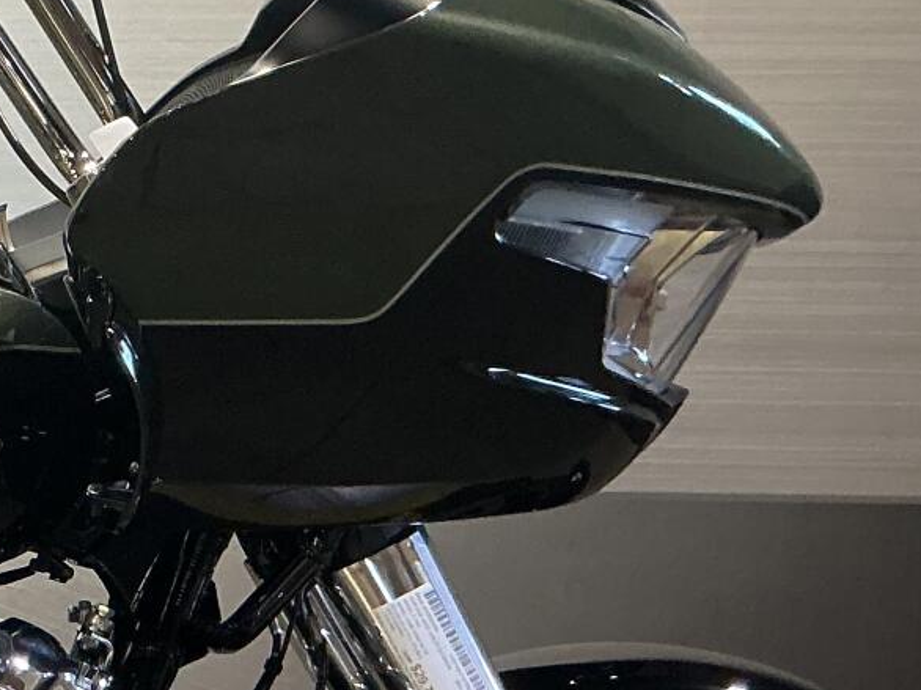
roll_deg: -0.4
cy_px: 385
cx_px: -514
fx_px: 2633
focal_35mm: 99
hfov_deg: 17.5
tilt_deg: -9.5
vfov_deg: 14.9
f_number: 1.8
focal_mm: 3
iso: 80
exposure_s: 1/60
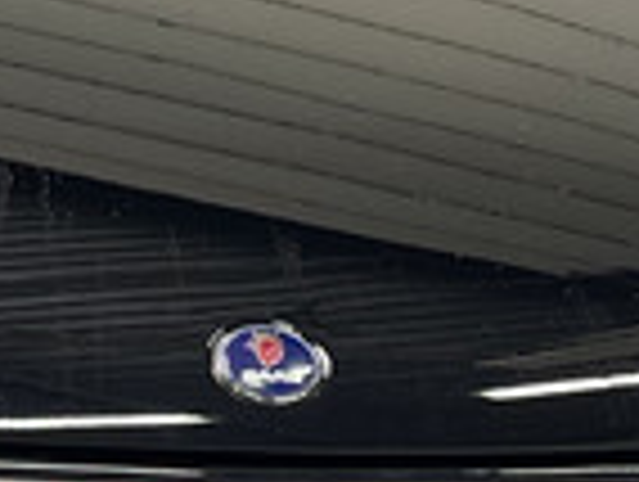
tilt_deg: -20.3
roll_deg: -3.3
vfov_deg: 7.5
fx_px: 3606
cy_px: 649
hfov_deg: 10.1
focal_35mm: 195
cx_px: 74
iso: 125
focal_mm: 5.7
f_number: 1.5
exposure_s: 1/100
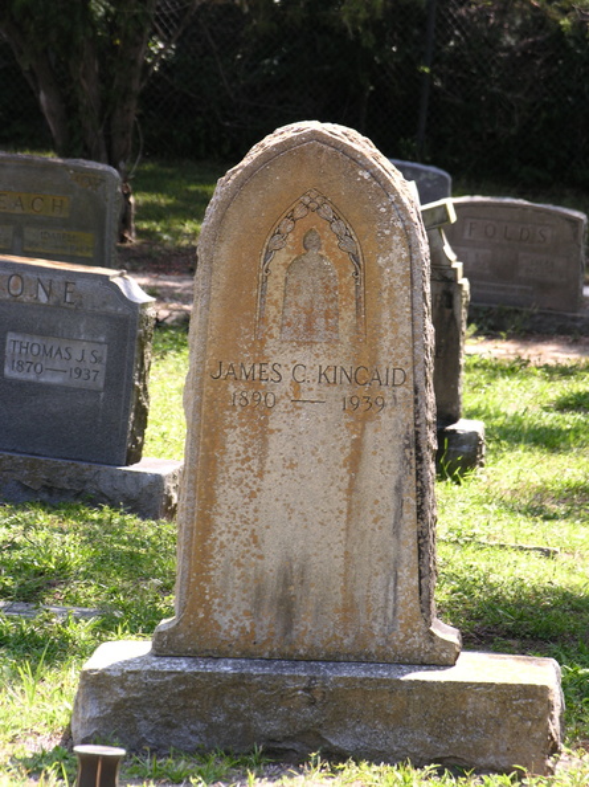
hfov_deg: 6.6
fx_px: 5108
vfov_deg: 8.8
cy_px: 394
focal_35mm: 225
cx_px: 294
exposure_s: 1/80.8
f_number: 4.8
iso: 50
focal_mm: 57.3
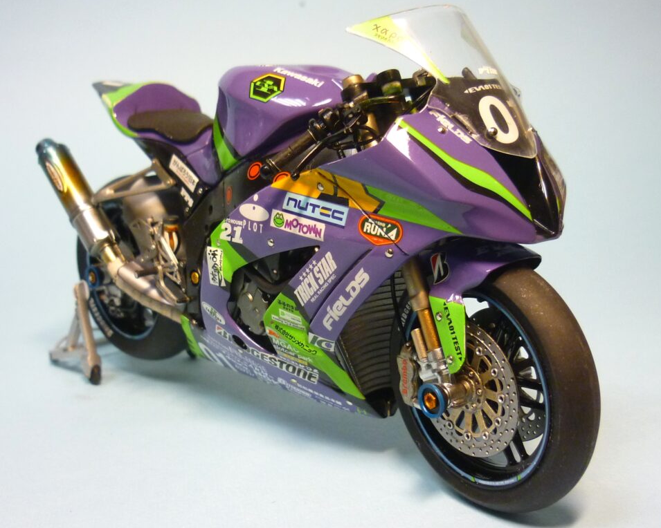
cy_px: 263
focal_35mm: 45
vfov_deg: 33.4
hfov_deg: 41.1
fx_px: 880
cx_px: 310
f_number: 2.8
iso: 250
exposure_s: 1/30
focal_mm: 5.5
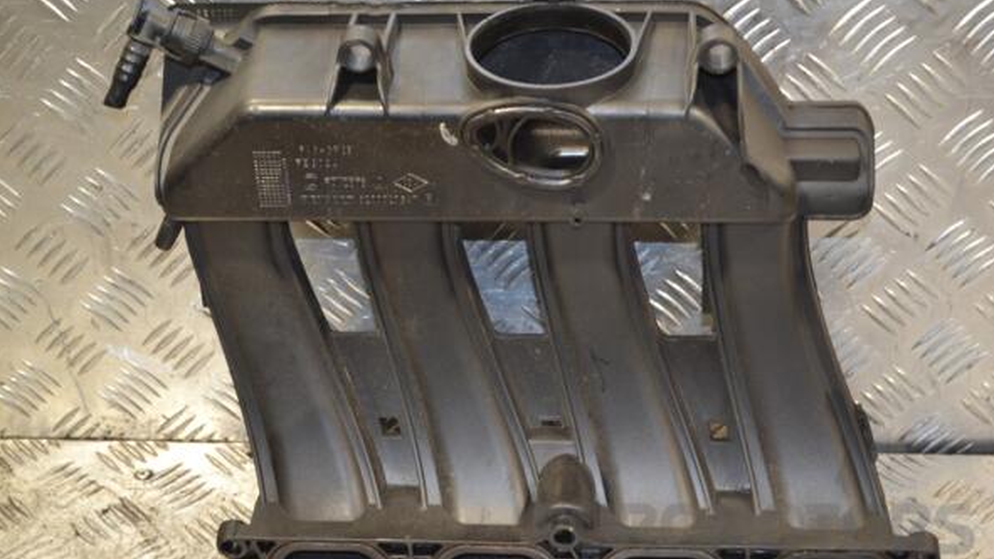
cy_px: 305
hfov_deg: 31.4
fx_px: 1765
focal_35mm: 67
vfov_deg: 18.0
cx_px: 501
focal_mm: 42
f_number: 5.3
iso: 560
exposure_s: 1/60
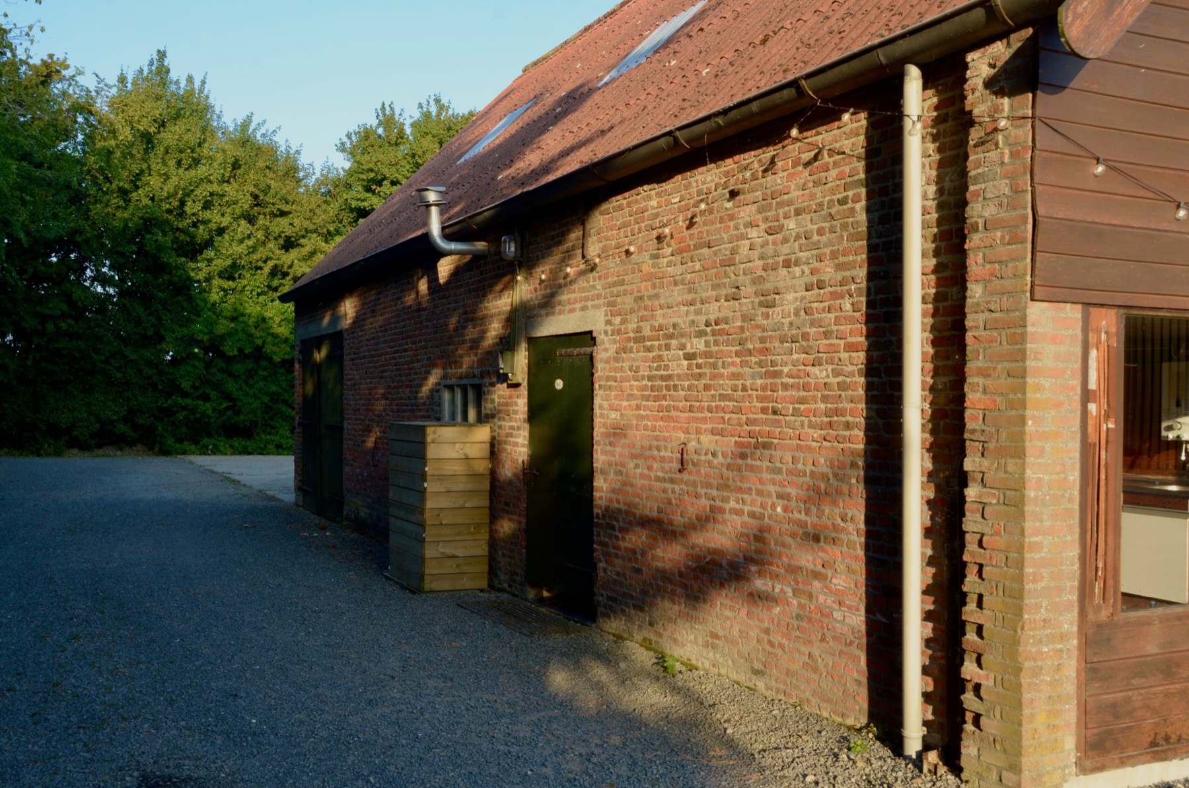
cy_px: 394
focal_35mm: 33
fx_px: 1088
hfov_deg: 57.3
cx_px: 594
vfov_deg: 39.8
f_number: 13
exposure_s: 1/60
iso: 320
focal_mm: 22
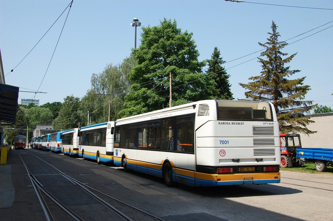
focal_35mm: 42
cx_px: 166
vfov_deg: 31.8
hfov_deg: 46.4
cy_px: 110
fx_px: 388
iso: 200
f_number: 10
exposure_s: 1/250
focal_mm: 28
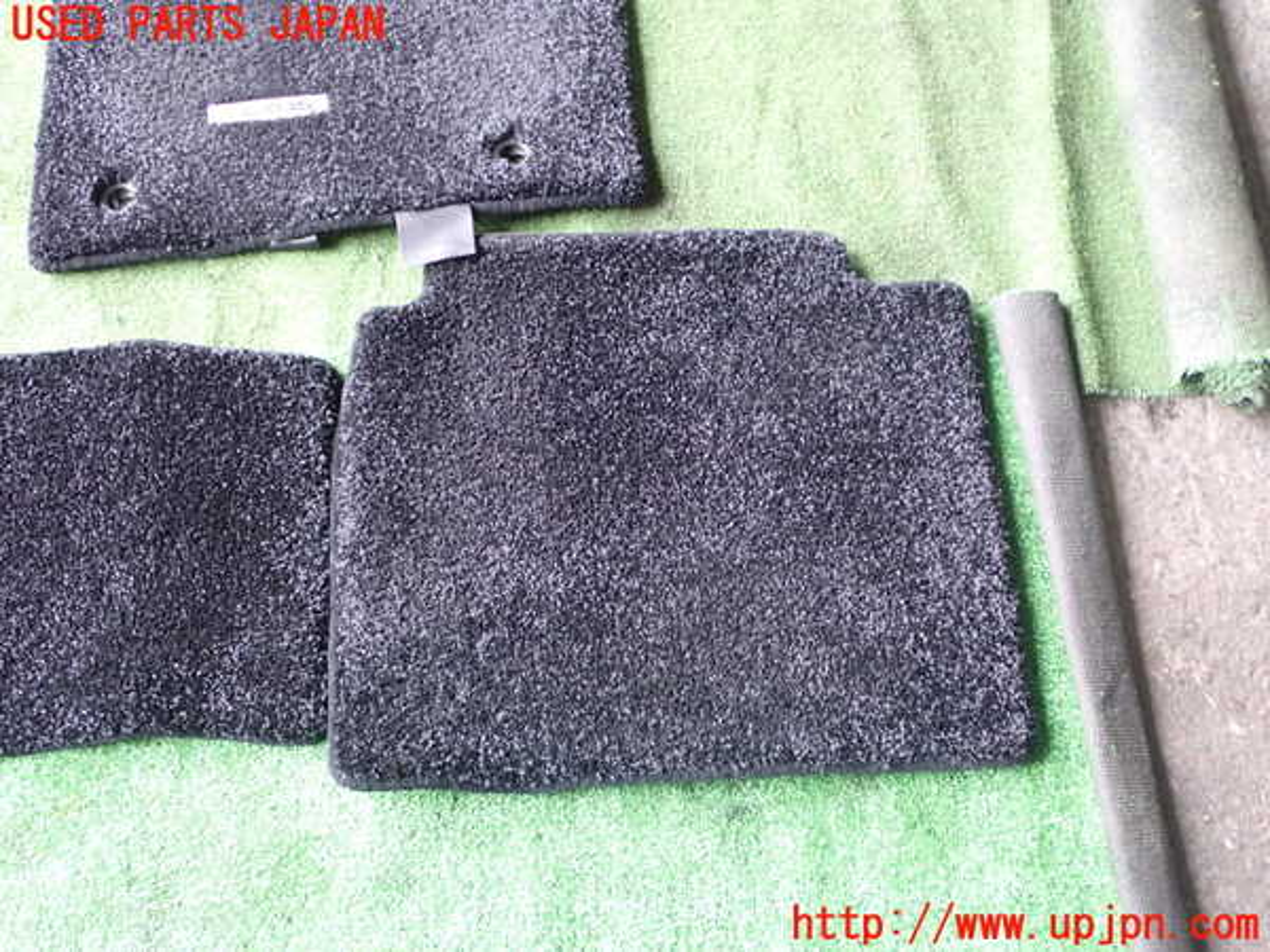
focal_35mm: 38
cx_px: 635
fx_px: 1394
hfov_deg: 49.0
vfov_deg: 37.7
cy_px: 476
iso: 640
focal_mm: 6.83
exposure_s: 1/40
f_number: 2.7
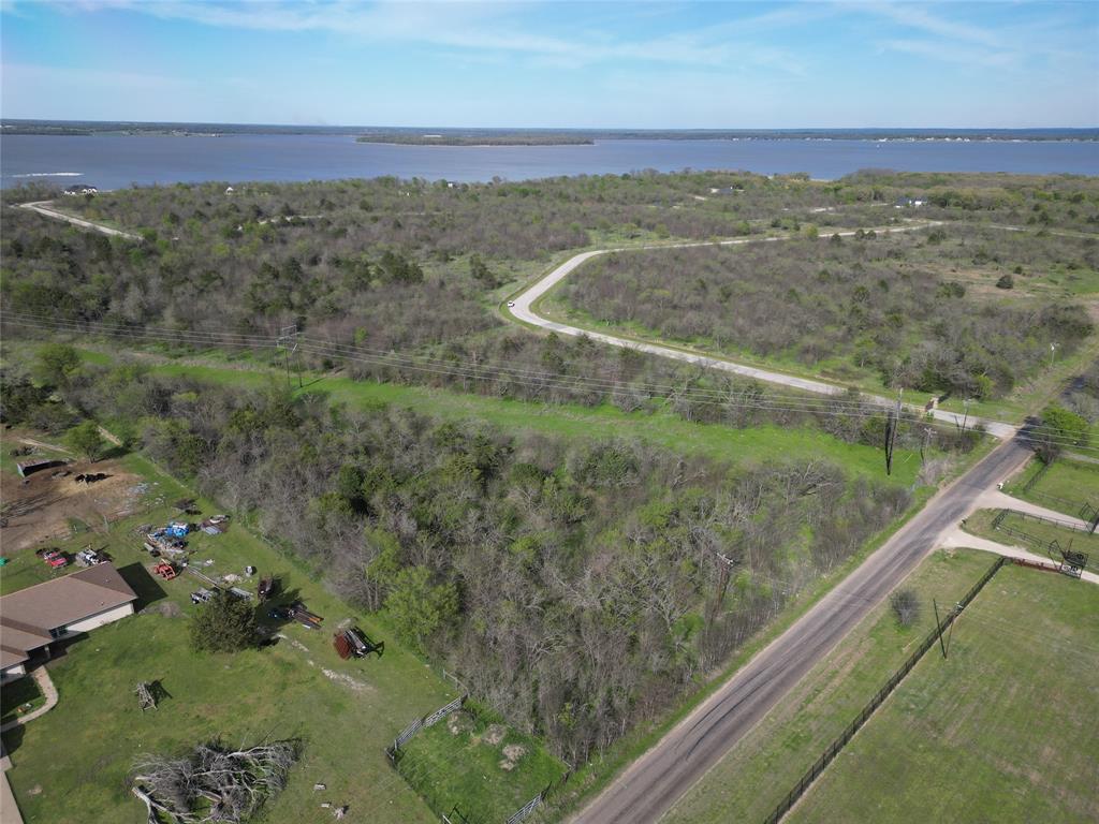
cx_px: 550
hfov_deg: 71.6
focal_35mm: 24
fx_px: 762
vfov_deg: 56.8
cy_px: 412
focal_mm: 6.72
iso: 100
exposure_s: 1/2500
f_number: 1.7
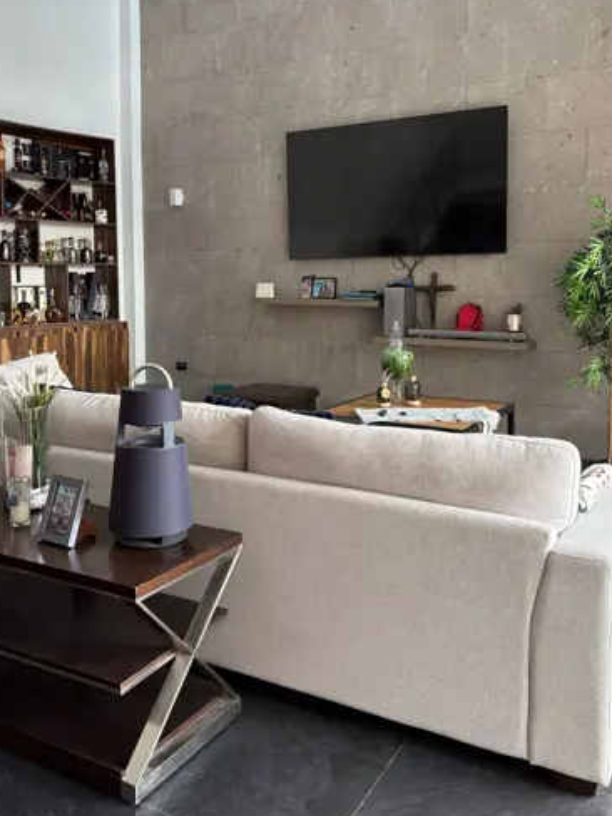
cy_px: 321
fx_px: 754
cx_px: 311
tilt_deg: -2.9
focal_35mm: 32
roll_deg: +0.0
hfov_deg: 44.2
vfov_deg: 56.3
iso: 125
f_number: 1.6
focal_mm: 5.96
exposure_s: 1/67
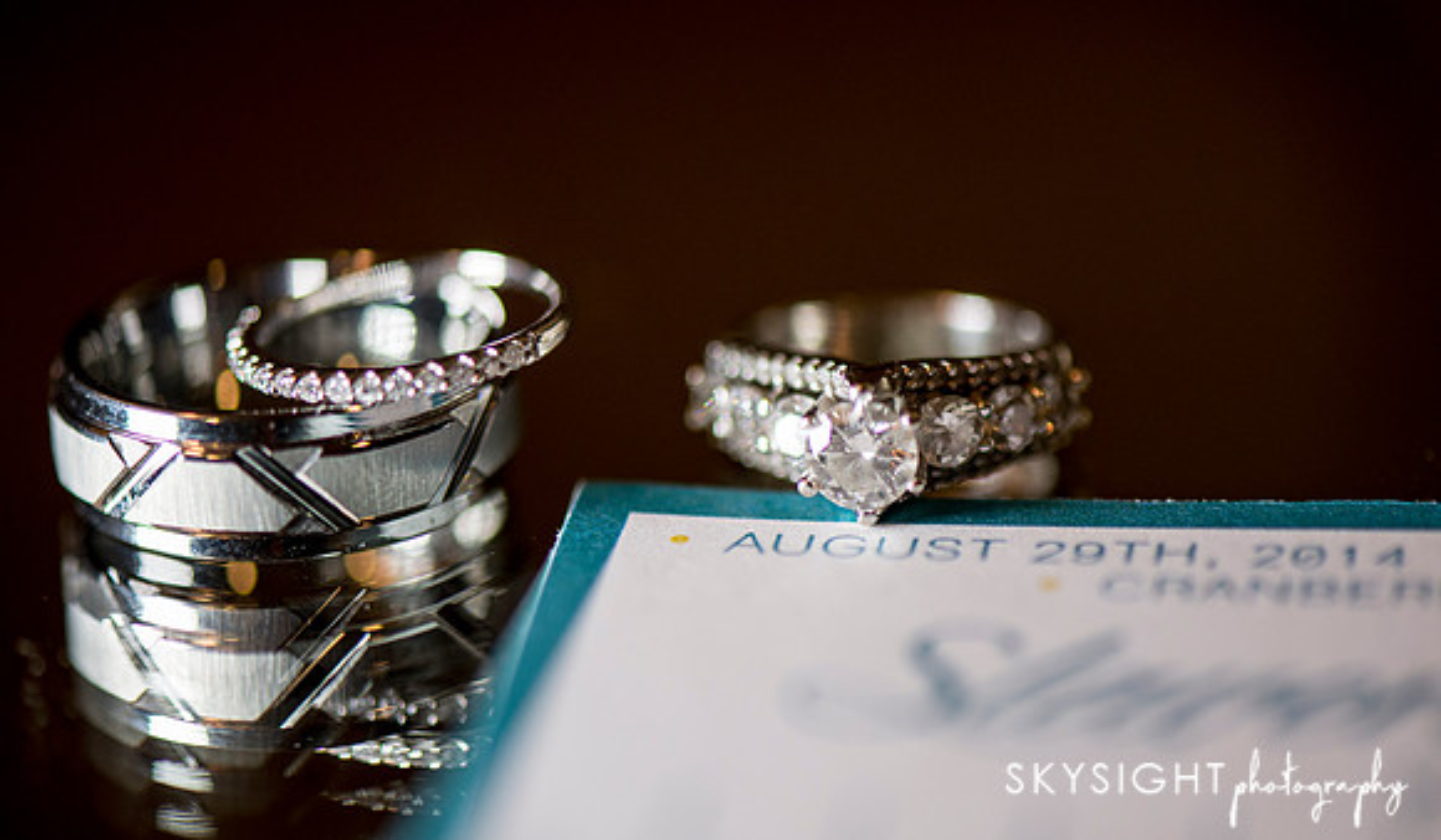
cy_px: 505
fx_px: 4994
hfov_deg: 16.4
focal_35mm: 130
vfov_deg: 9.6
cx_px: 732
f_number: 3.3
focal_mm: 105
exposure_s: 1/400
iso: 500
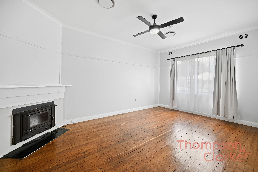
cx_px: 129
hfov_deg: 104.2
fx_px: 100
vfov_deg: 81.3
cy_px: 86
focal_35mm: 14
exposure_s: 1/10
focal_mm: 14
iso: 100
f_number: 4
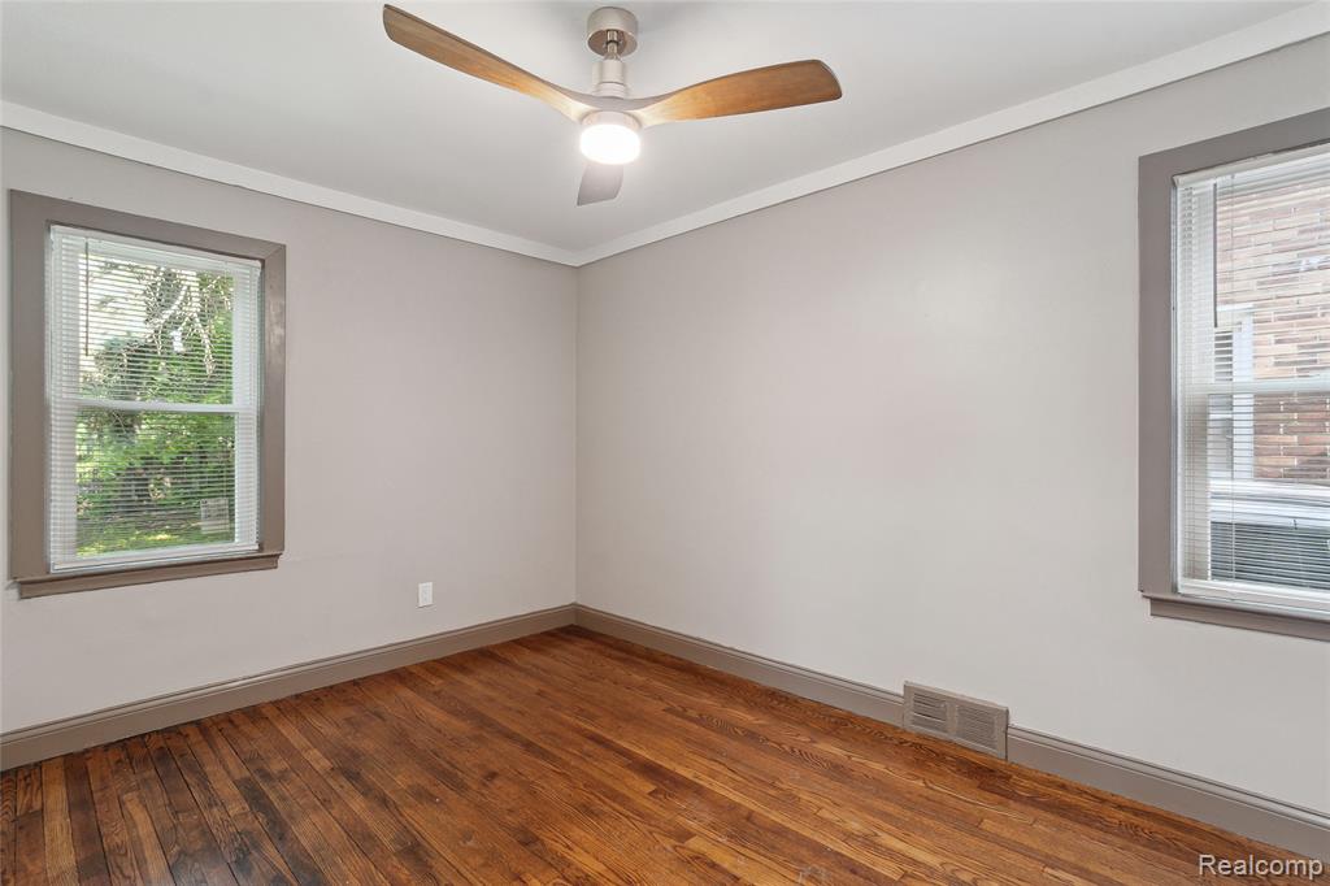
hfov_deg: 100.4
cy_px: 443
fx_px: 554
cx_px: 665
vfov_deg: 77.3
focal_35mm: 15
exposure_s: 1/6
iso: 400
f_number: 8
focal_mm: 10
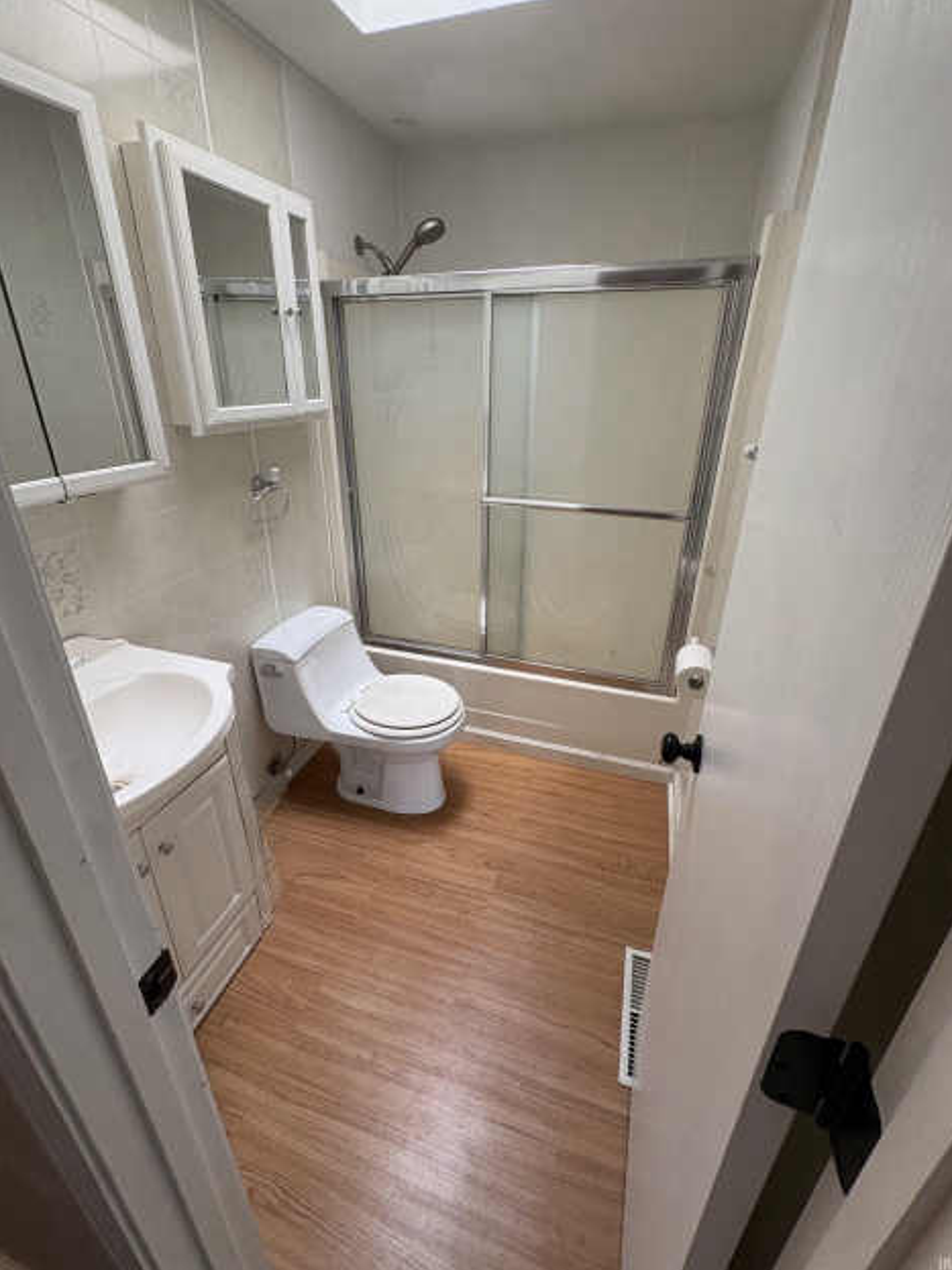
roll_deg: -0.4
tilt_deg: -21.8
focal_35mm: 15
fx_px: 550
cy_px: 596
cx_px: 475
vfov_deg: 98.1
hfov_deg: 81.7
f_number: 2.2
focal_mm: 2.22
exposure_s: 1/99
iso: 125
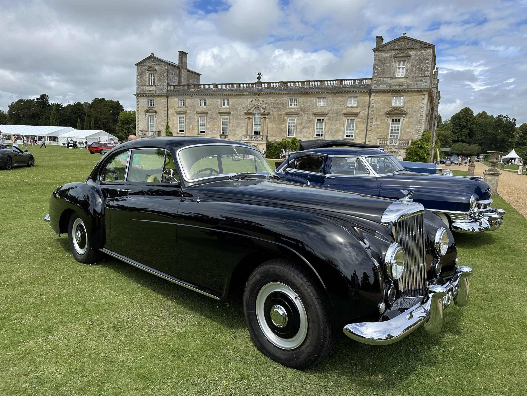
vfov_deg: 56.8
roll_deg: -2.5
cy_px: 198
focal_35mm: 24
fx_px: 365
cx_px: 264
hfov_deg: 71.6
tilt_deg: -6.9
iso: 80
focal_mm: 6.86
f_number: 1.78
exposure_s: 1/4184
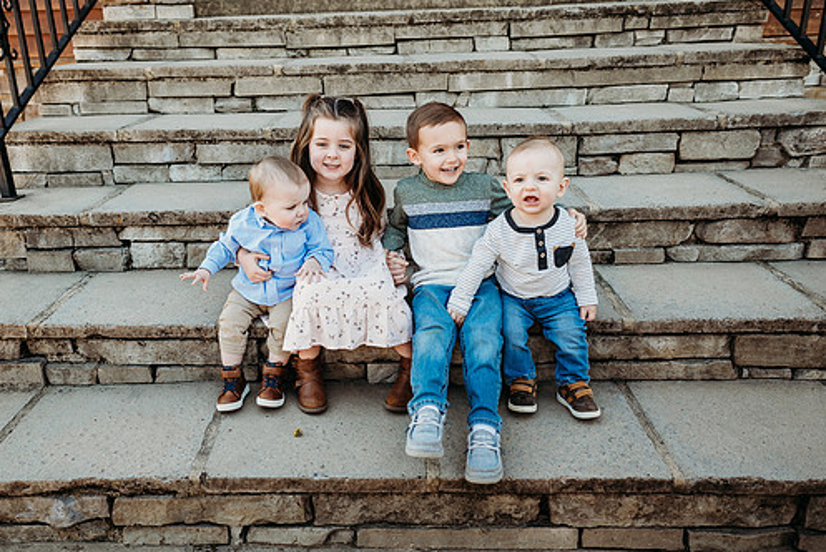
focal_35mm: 28
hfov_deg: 65.2
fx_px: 643
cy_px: 278
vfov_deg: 46.5
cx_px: 359
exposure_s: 1/320
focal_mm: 24
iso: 250
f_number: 2.8
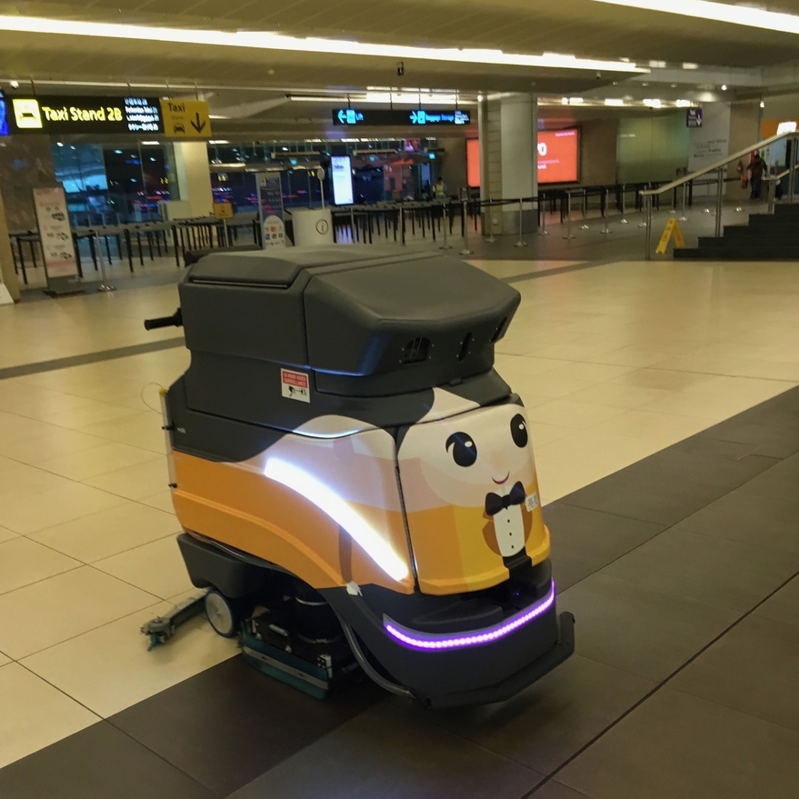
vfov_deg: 46.8
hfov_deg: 47.2
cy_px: 494
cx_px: 393
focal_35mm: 35
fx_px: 914
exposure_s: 1/33
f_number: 2.2
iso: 125
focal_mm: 4.15
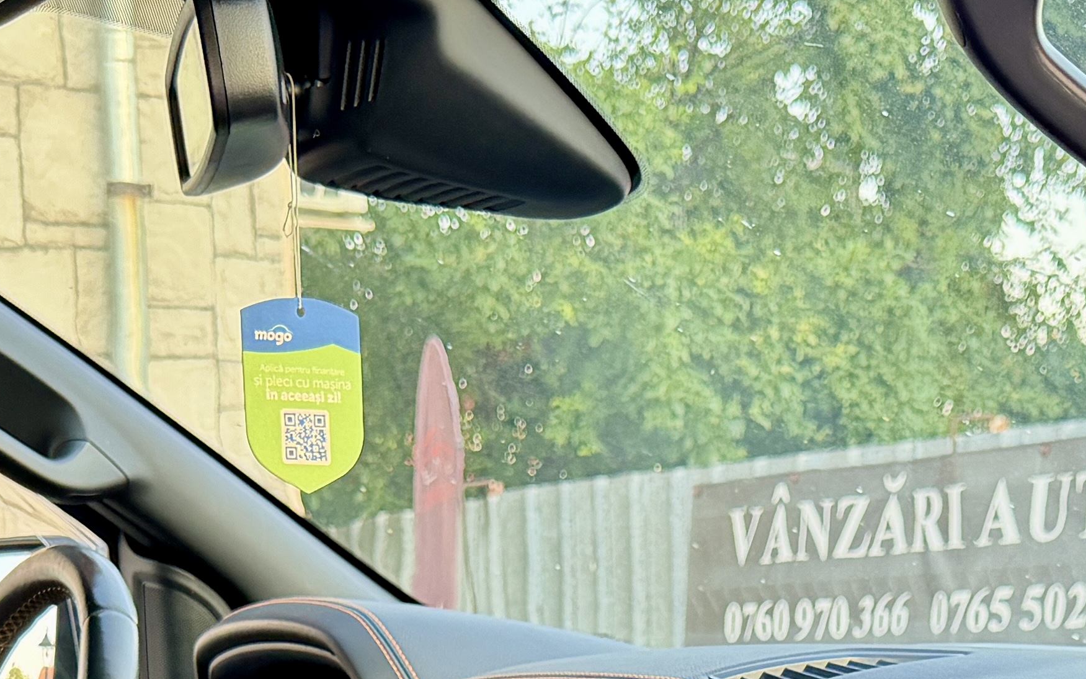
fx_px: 2456
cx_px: 601
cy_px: 1260
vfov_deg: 13.8
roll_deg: +1.1
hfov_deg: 24.9
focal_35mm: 83
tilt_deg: -13.7
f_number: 1.78
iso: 200
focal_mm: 6.76
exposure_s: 1/121
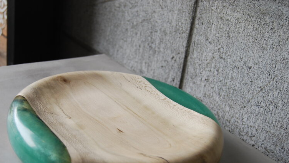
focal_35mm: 56
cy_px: 116
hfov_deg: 37.0
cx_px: 107
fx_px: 429
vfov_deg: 21.3
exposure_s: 1/100
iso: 200
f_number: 5
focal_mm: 28
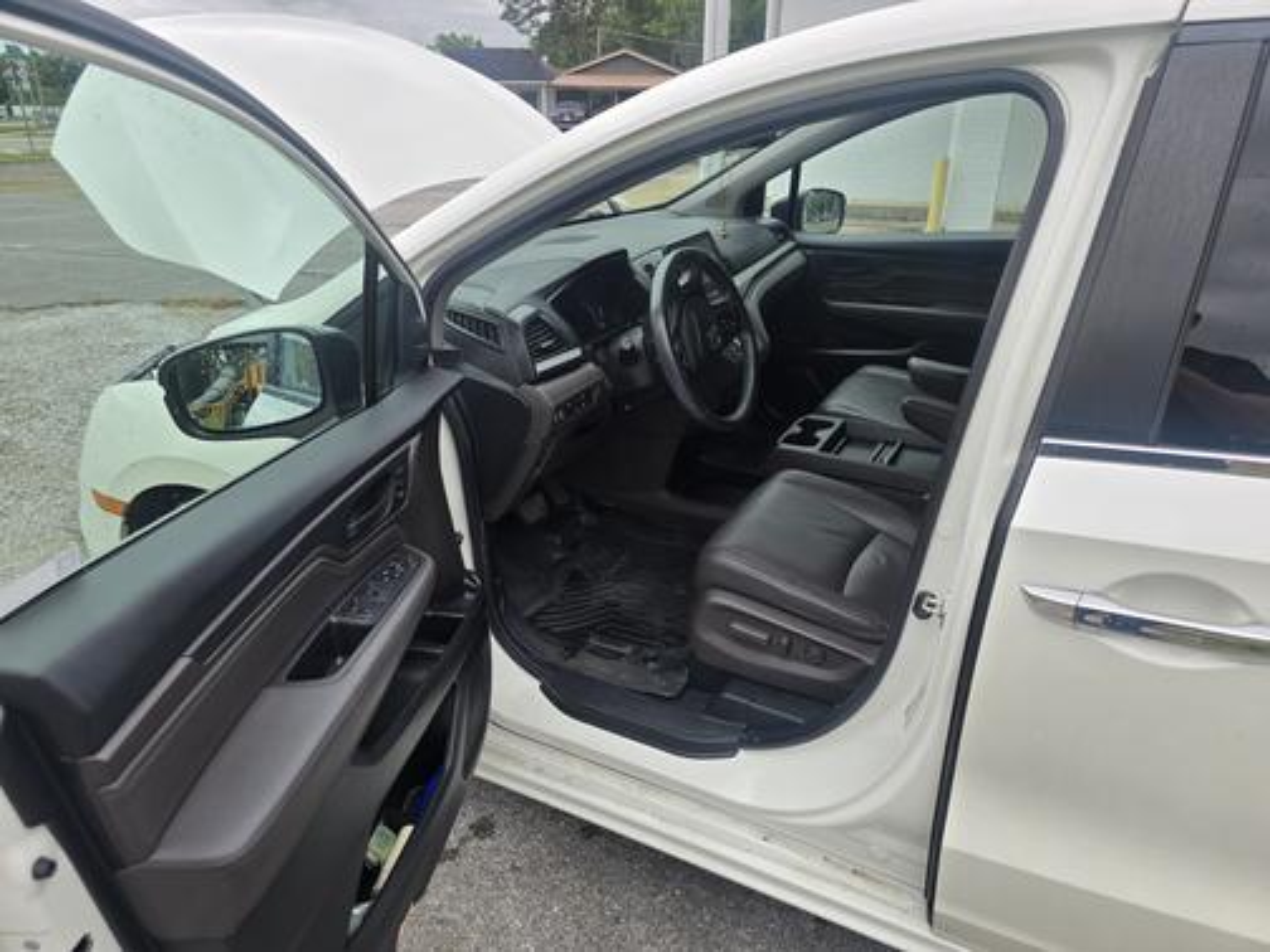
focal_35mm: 23
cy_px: 476
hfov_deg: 73.9
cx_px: 635
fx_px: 844
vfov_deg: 58.9
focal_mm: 6.3
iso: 12
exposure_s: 1/194
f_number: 1.7
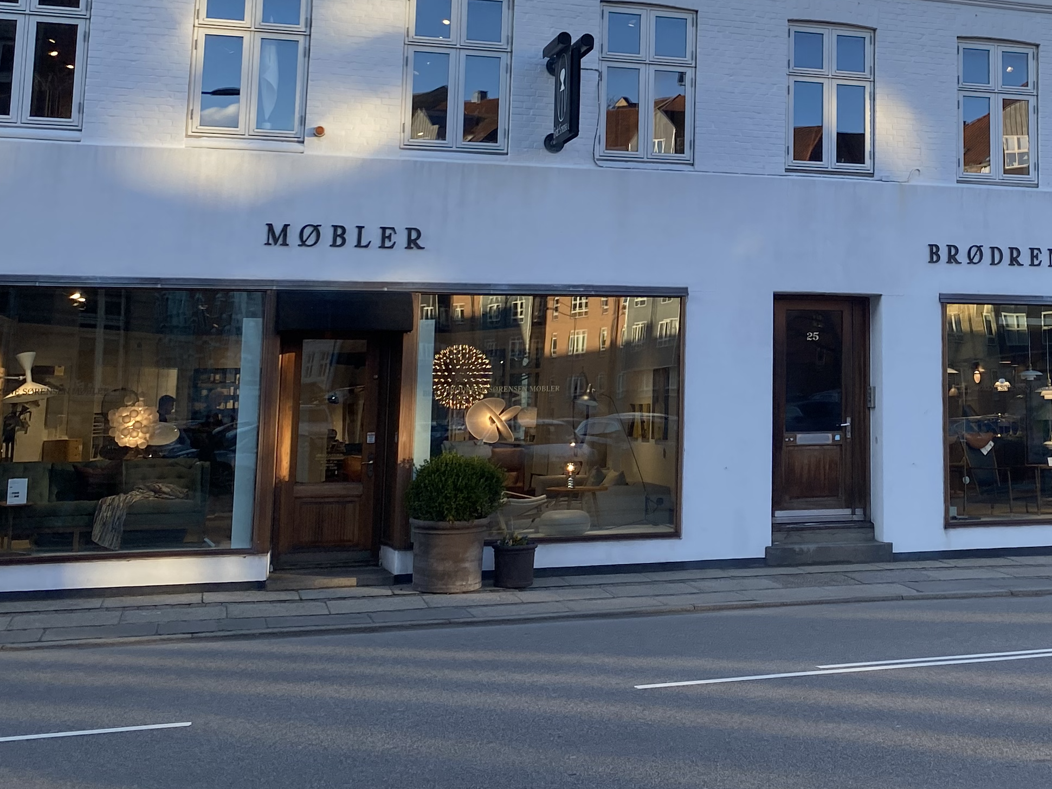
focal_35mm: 54
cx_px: 911
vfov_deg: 26.5
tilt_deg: +7.9
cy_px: 147
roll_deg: -0.4
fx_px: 1641
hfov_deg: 33.9
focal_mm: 4.25
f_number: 1.8
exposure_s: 1/557
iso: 32
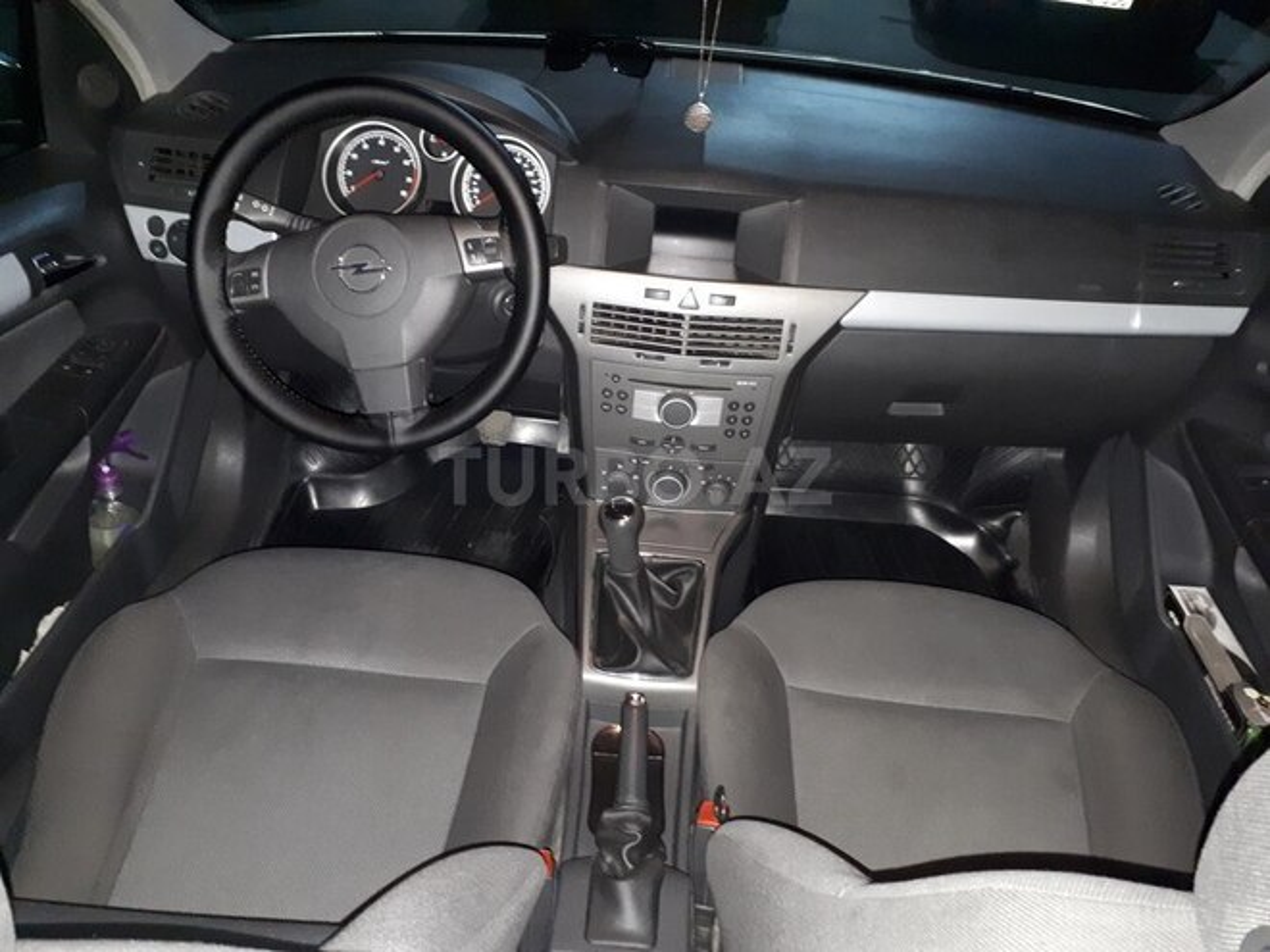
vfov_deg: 51.4
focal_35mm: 27
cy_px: 476
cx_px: 635
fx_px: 991
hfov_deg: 65.3
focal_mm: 3.6
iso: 640
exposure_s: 1/17
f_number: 1.9
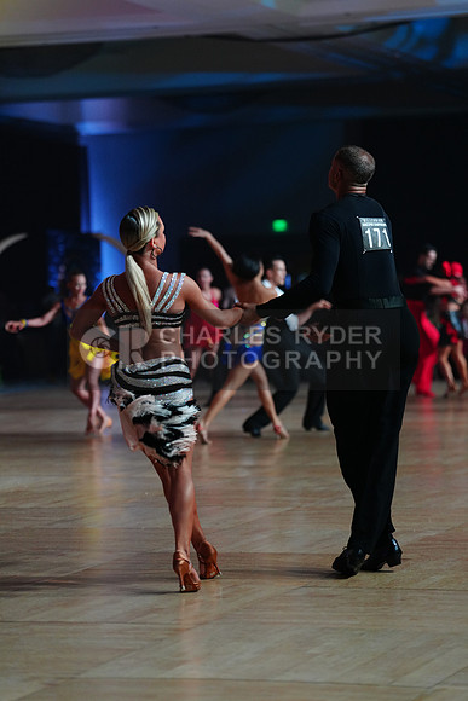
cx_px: 234
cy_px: 350
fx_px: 2299
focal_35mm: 118
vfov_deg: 17.3
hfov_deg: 11.6
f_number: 2.8
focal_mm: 118
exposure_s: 1/400
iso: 2000
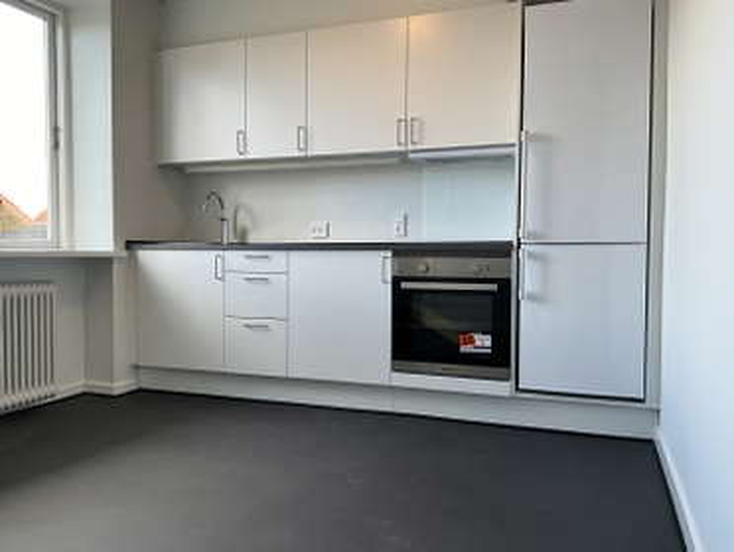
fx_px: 616
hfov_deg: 61.6
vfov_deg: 48.3
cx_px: 367
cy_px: 276
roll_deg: +0.6
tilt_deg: -3.5
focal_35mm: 29
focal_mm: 3
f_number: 1.8
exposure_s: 1/122
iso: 64
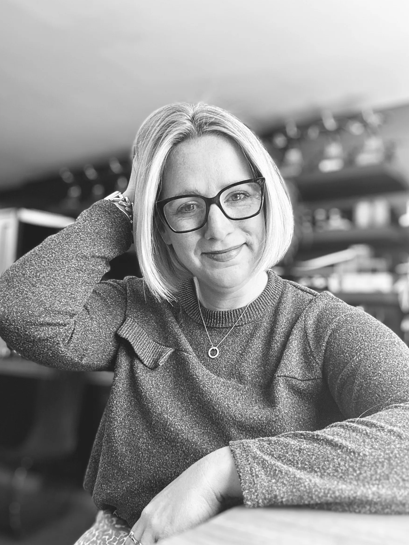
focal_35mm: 33
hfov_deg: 42.9
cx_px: 194
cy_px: 278
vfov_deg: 55.4
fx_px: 520
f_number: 1.9
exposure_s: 1/66
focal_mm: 2.69
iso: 80
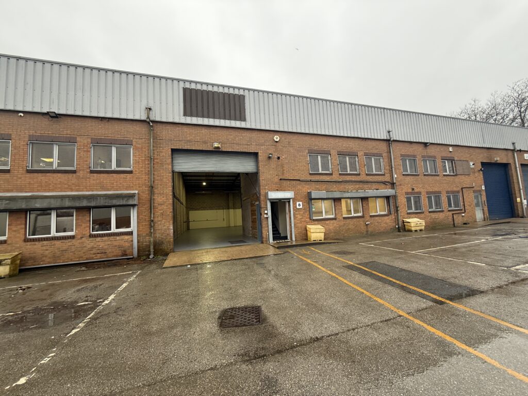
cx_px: 264
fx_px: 214
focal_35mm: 14
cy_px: 198
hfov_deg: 102.1
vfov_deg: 85.7
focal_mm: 2.22
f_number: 2.2
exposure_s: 1/99
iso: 125
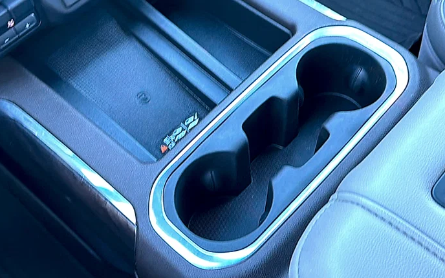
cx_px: 224
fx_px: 497
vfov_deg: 31.2
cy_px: 118
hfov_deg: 48.2
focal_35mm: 41
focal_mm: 6.76
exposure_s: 1/40
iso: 100
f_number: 1.78
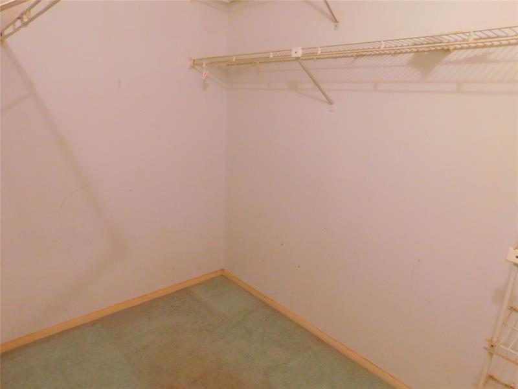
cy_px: 194
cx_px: 259
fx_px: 344
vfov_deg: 58.9
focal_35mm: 23
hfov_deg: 73.9
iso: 400
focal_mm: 4
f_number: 3
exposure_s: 1/13
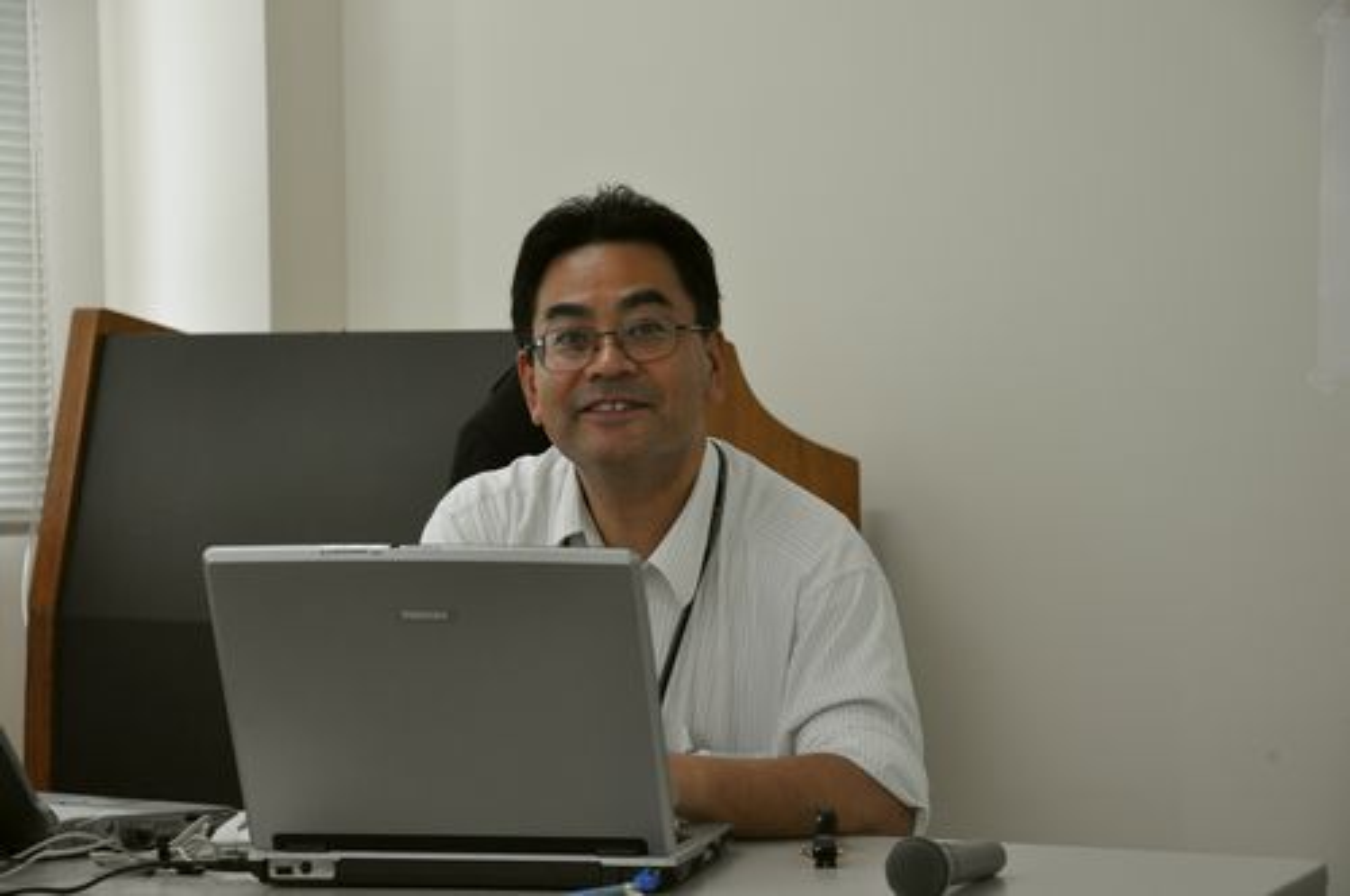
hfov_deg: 21.9
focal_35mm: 93
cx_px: 675
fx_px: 3483
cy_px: 448
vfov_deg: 14.7
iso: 800
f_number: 5.3
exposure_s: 1/125
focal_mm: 62
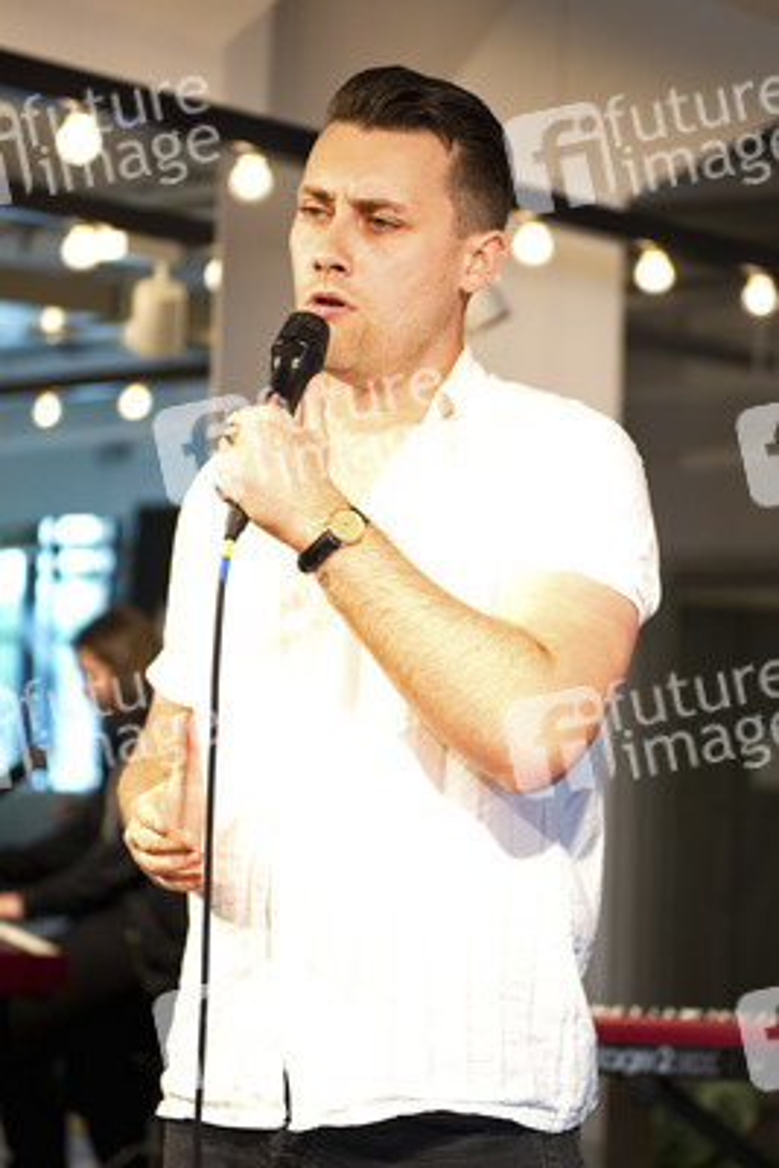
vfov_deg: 28.8
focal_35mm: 70
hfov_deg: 19.5
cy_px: 584
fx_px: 2270
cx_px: 390
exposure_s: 1/160
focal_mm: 70
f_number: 2.8
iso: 800
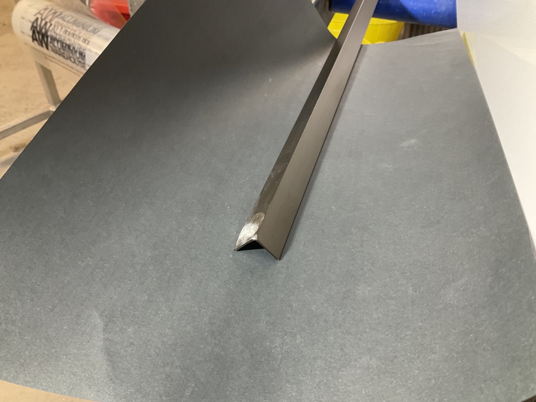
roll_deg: -1.3
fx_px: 449
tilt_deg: -41.9
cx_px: 268
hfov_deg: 61.7
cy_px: 201
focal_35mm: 29
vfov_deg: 48.2
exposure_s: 1/50
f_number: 1.8
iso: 160
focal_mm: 3
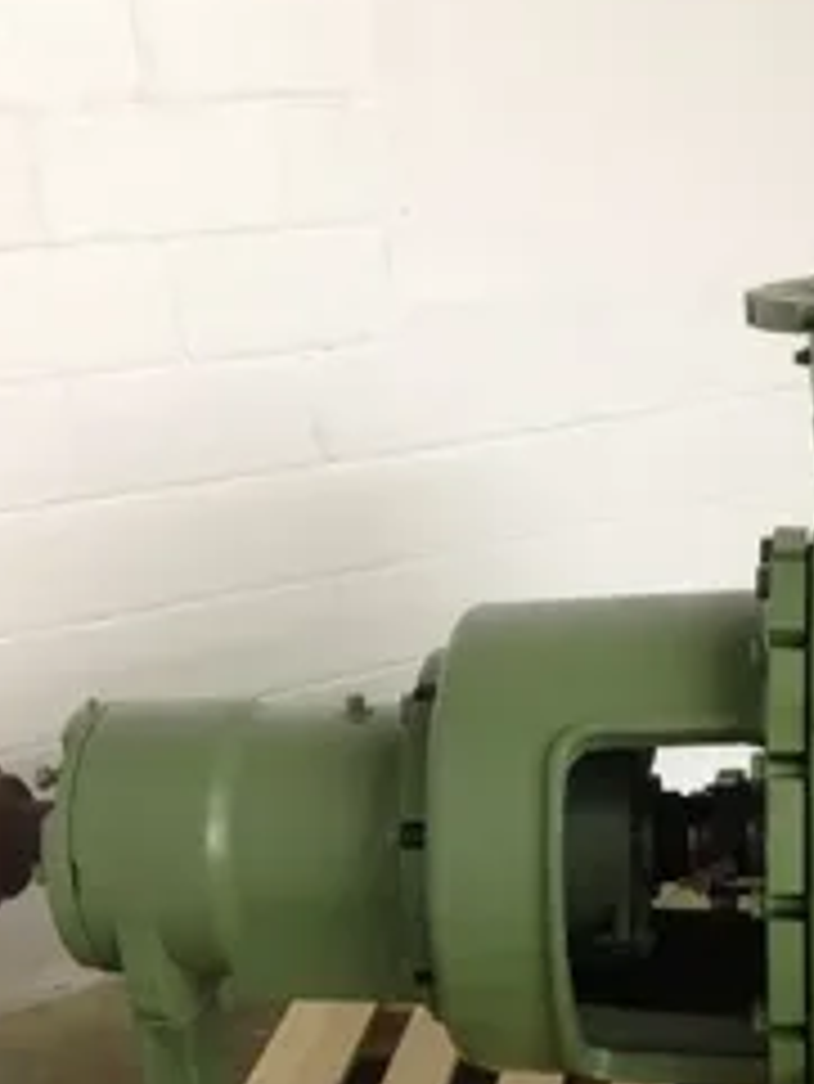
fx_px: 1817
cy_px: 832
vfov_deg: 32.5
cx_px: 567
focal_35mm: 58
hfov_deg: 25.1
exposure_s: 1/20
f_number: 2.4
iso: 125
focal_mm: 4.28
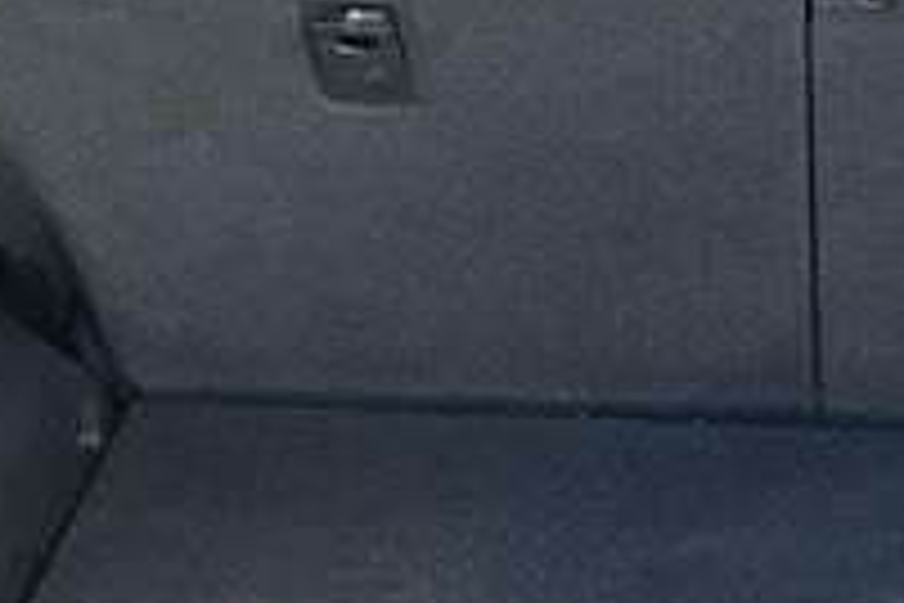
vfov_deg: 11.6
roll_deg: -4.6
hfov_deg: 16.9
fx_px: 2913
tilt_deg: -32.5
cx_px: 1084
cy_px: 652
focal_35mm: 116
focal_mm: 3
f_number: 1.8
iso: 32
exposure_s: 1/122
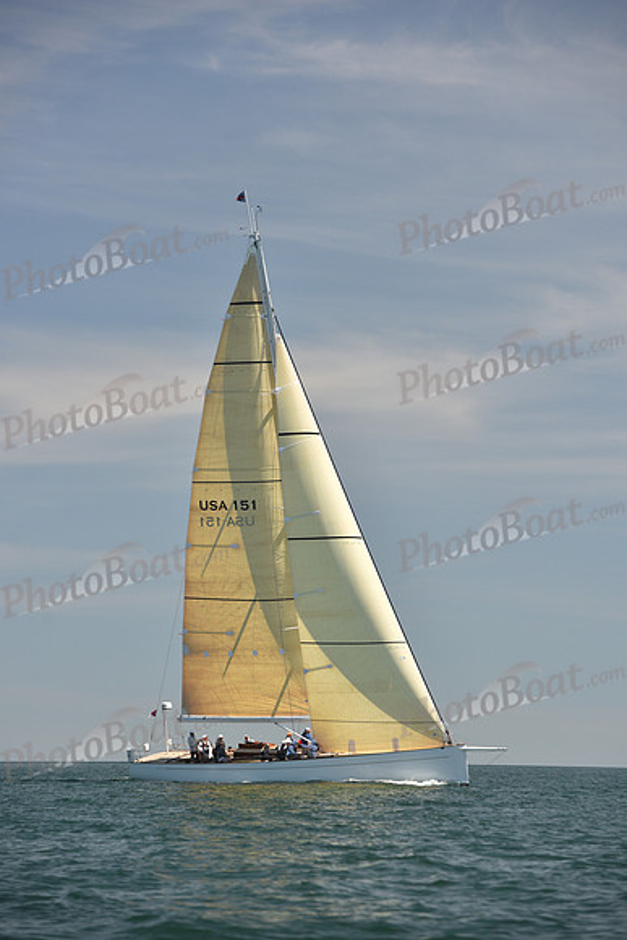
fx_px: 3655
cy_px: 470
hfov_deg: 9.8
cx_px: 314
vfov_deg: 14.7
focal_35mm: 140
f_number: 5.6
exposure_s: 1/640
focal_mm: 140
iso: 250
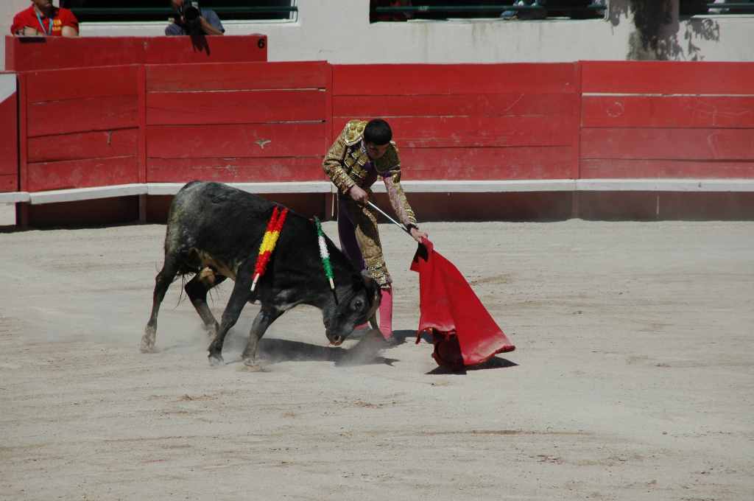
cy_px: 250
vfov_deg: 4.6
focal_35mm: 300
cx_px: 377
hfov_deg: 6.9
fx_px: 6275
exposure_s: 1/2500
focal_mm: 200
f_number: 8
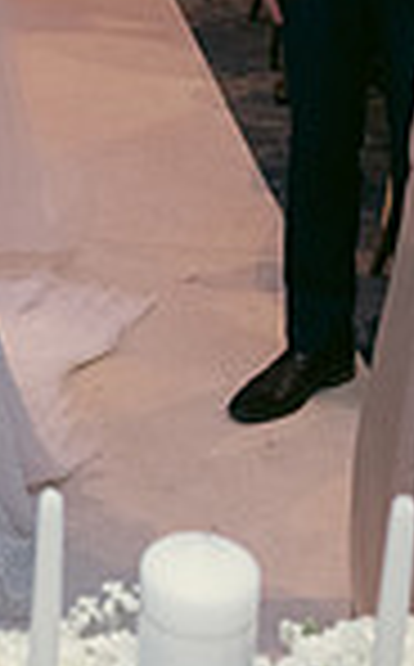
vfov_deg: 20.2
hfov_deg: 13.3
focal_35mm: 96
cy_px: -146
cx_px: -32
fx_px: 1740
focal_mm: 24
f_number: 3.5
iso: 800
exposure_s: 1/160
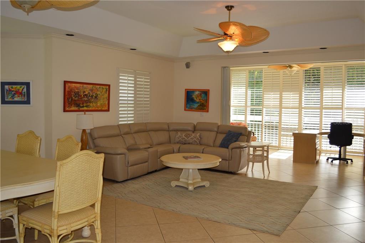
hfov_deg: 62.0
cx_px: 182
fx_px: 304
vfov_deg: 43.5
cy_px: 122
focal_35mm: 30
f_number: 4
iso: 360
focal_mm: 20
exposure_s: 1/125
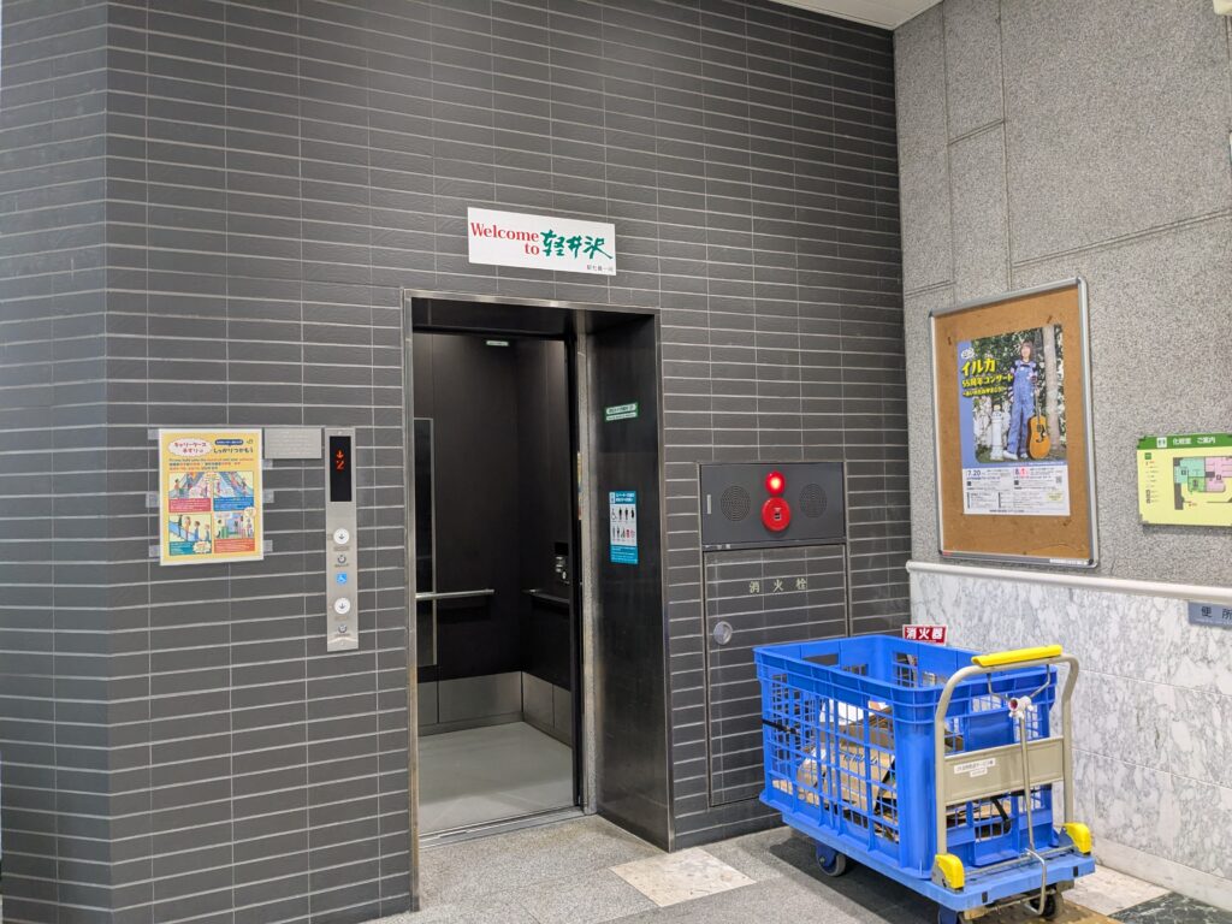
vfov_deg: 51.4
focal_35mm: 27
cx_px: 616
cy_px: 462
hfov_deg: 65.3
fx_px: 961
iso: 134
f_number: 1.73
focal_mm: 4.38
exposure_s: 1/99.9
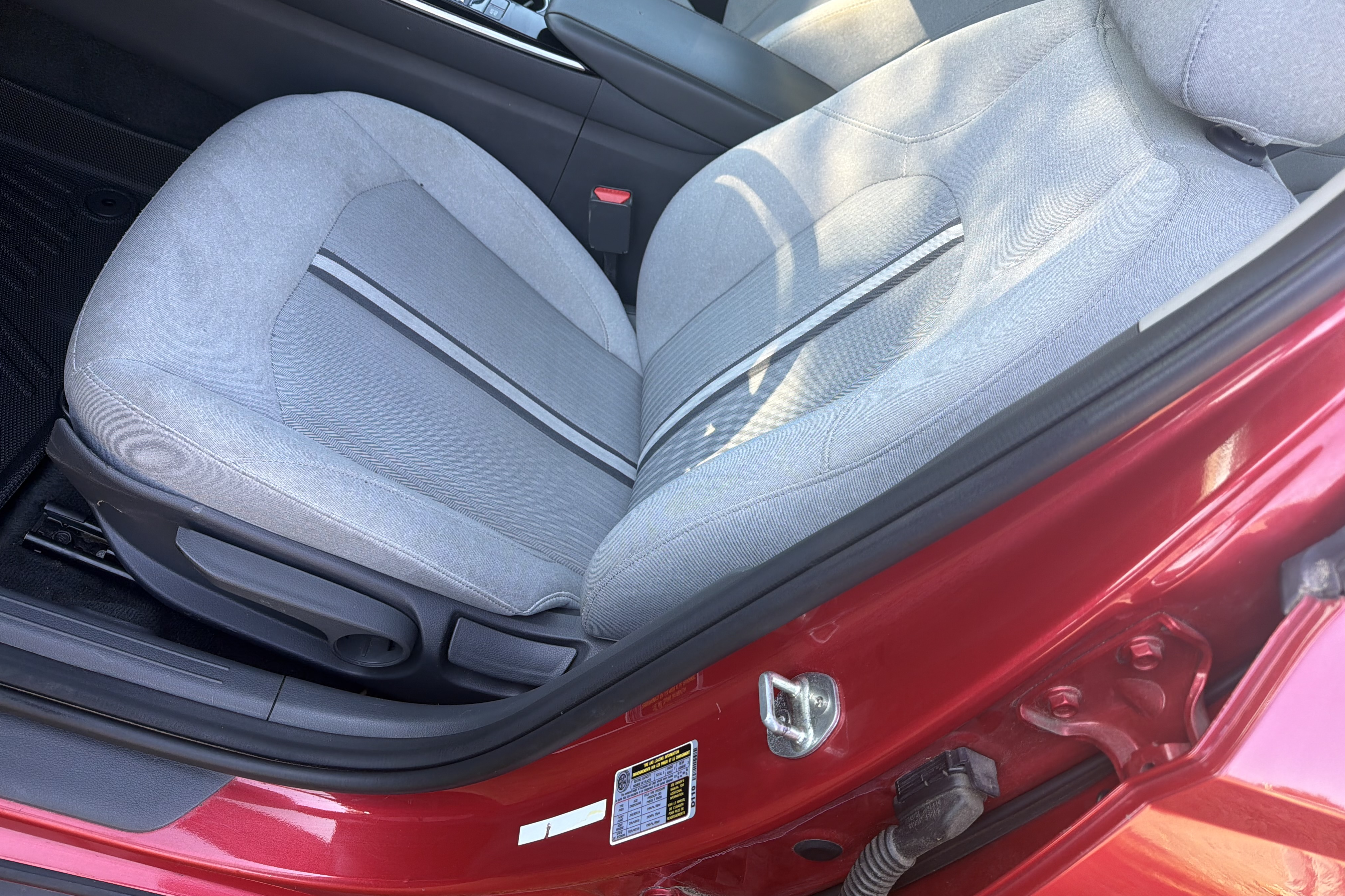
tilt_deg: -40.5
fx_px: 934
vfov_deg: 51.2
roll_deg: -36.8
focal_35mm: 25
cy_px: 397
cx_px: 672
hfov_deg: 71.5
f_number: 1.78
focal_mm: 6.76
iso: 50
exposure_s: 1/132
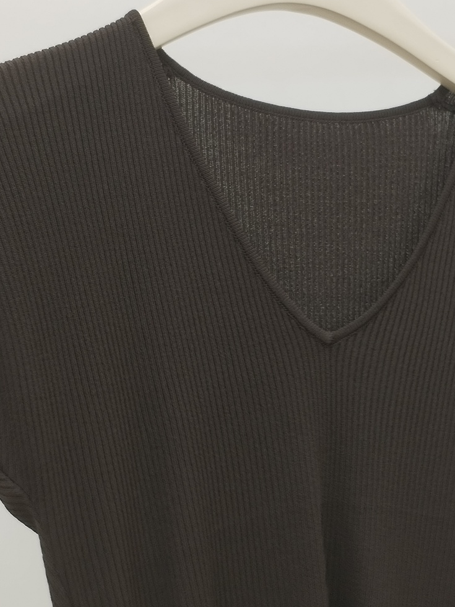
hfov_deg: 20.6
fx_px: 1244
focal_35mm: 71
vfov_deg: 27.3
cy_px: 390
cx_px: 324
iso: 167
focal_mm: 4.75
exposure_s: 1/60
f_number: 1.8
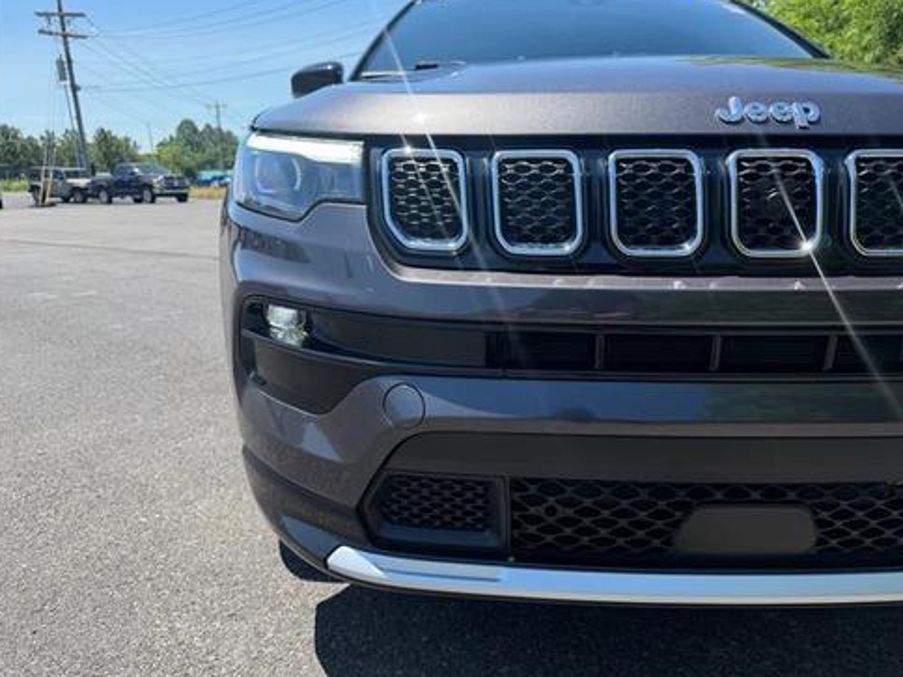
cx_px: 459
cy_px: 332
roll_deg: +3.0
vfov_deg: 54.9
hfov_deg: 69.4
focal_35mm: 25
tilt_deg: -15.9
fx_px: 652
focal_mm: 6.76
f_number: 1.78
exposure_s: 1/2110
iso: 100
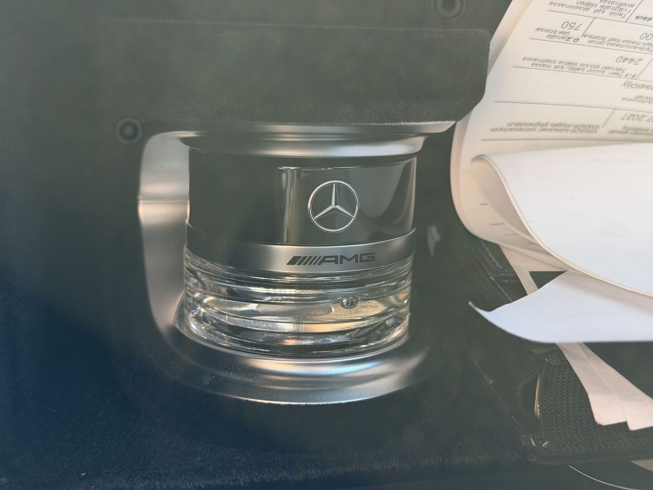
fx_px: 905
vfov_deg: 30.3
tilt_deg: -10.3
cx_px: 326
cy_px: 245
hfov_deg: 39.7
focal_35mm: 48
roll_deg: -0.5
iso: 100
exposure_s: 1/100
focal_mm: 6.76
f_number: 1.78
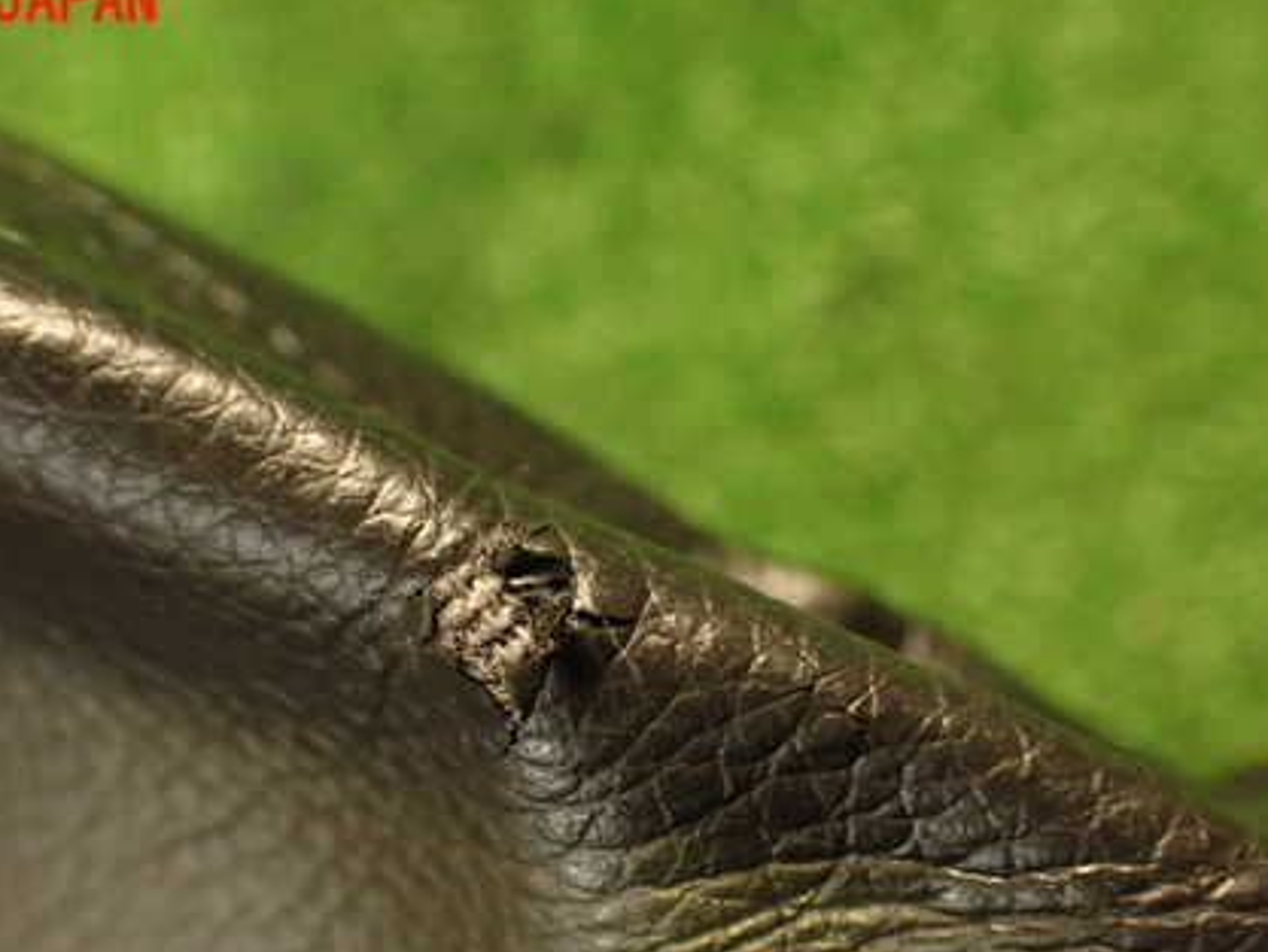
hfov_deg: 41.1
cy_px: 648
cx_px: 517
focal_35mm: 46
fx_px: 1685
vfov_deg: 31.2
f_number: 2.4
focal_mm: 5.79
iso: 640
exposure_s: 1/30
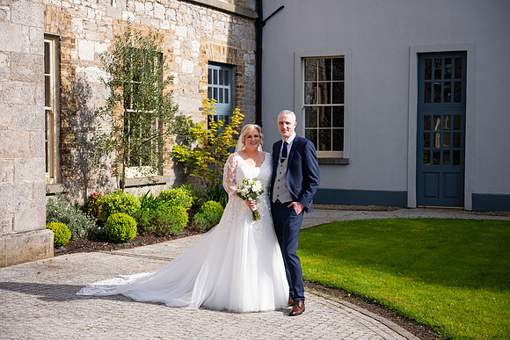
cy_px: 170
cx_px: 255
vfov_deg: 24.6
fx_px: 779
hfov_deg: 36.2
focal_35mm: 55
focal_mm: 55
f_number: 3.5
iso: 80
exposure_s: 1/500
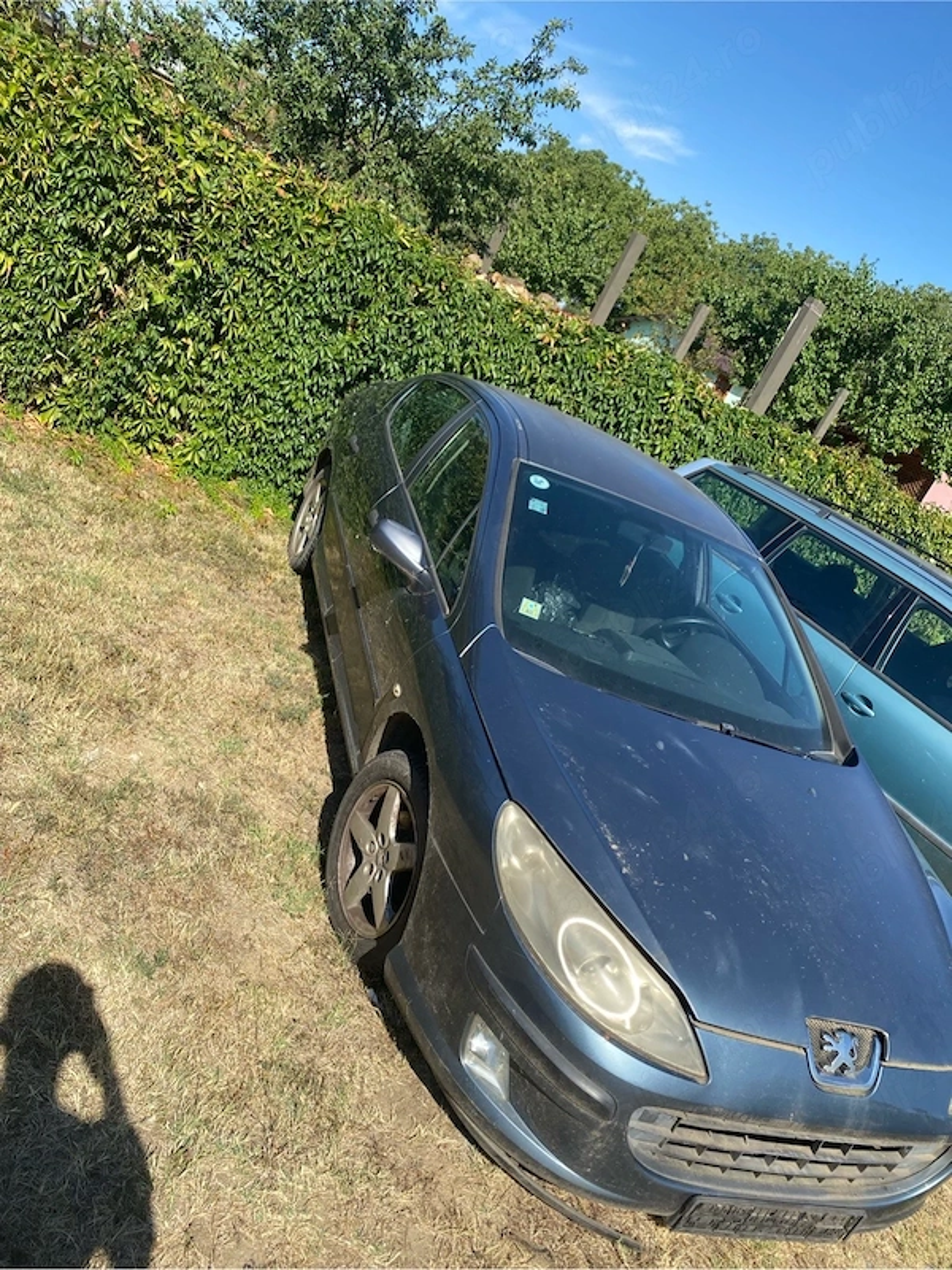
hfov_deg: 53.1
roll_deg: -31.3
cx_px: 476
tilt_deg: -15.5
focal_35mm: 26
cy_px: 635
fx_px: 953
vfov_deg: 67.3
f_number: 1.8
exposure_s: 1/2066
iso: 32
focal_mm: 4.25
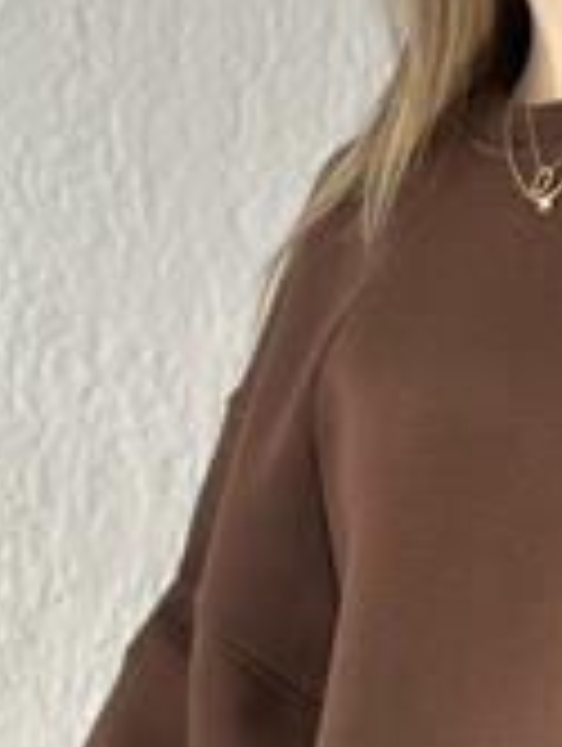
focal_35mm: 123
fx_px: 2656
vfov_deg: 15.8
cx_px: 616
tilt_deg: +4.1
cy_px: 698
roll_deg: -0.8
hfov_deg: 11.9
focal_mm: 6.86
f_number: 1.78
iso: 400
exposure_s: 1/40
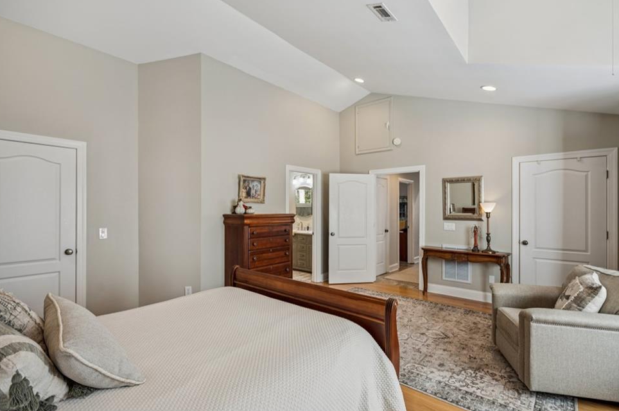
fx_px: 292
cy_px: 206
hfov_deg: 93.3
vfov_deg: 70.3
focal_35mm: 17
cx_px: 310
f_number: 5.6
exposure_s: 1/15
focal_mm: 16
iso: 100
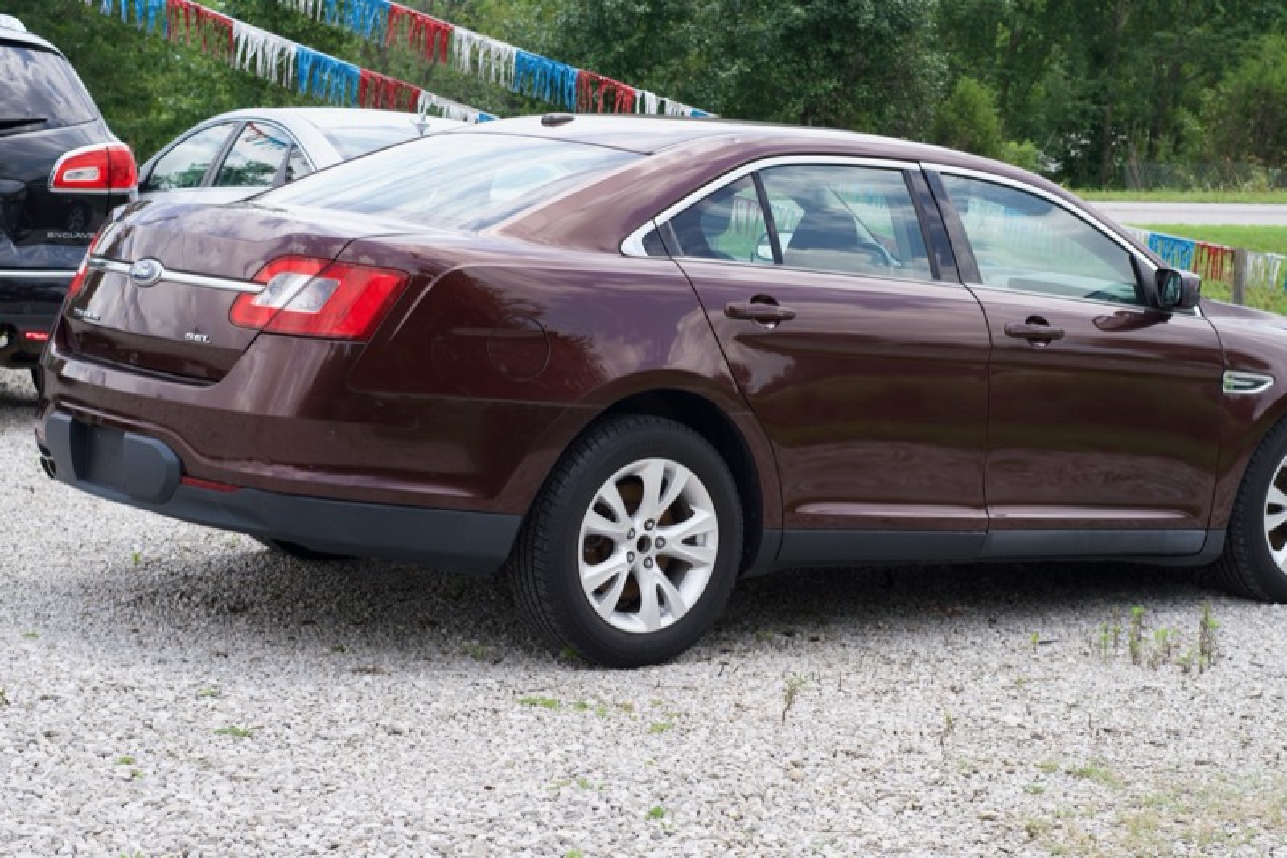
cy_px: 429
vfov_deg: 18.2
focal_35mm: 75
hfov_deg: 27.0
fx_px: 2681
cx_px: 644
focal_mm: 50
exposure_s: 1/160
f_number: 5.6
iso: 100
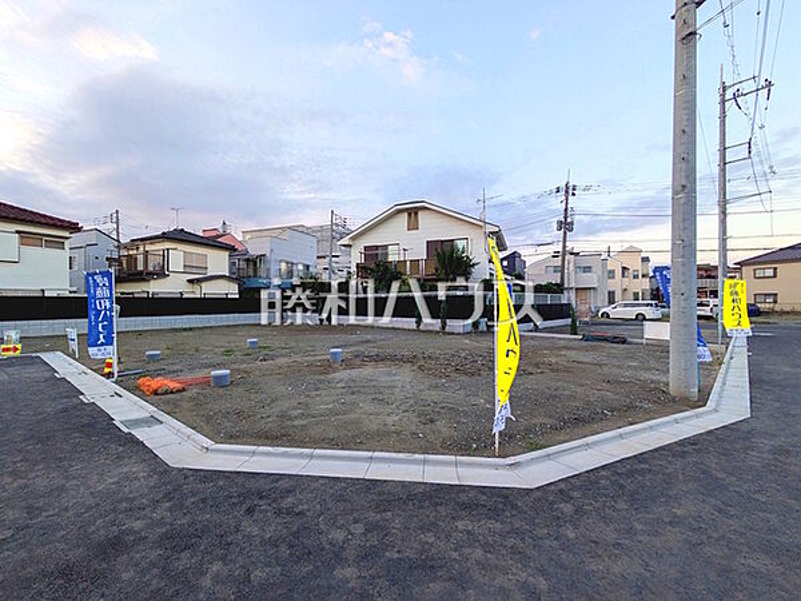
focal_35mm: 14
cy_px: 300
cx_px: 400
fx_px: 324
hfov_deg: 102.1
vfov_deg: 85.7
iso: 48
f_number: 2.2
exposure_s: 1/130
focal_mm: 1.83
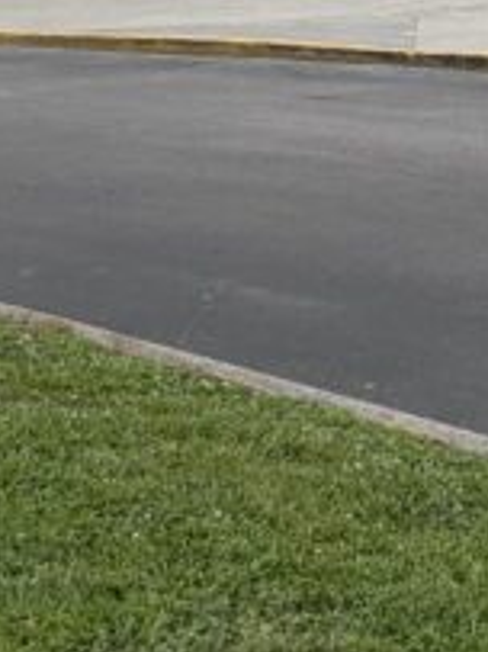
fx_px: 2465
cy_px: -568
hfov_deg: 11.3
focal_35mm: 131
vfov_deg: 13.4
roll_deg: -0.2
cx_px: 141
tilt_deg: +10.2
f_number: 1.6
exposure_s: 1/2865
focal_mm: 5.96
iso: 50
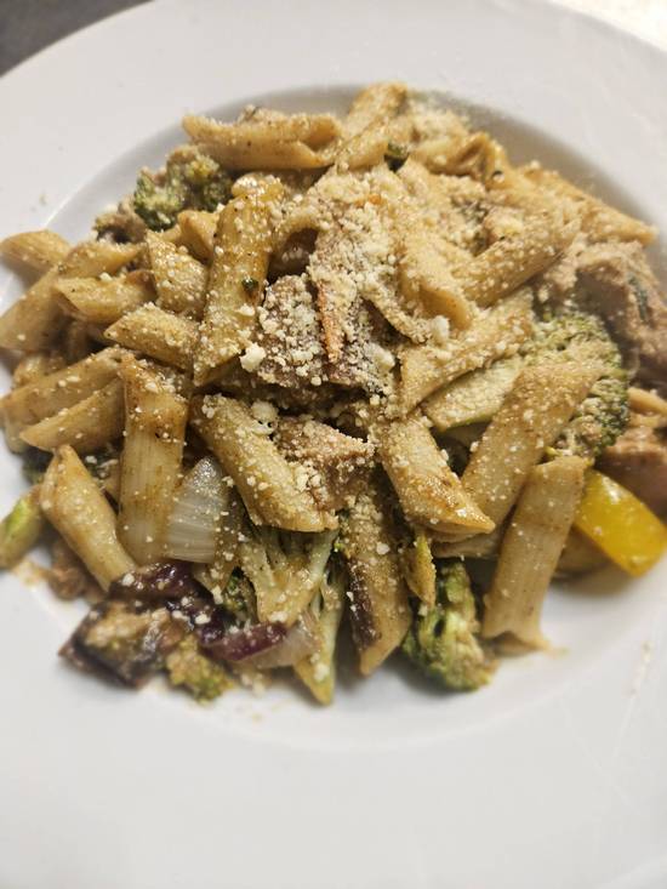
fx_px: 591
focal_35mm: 23
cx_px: 334
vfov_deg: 73.9
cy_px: 444
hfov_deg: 58.9
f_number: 1.8
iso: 400
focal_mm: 5.4
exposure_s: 1/60
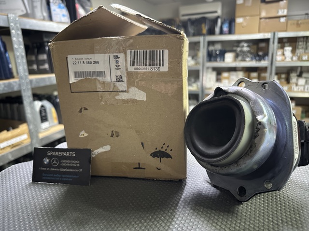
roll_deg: +2.1
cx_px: 154
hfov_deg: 71.6
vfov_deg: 56.8
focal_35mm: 24
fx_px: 214
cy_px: 116
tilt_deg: -15.0
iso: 500
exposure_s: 1/60
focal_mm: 6.86
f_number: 1.78
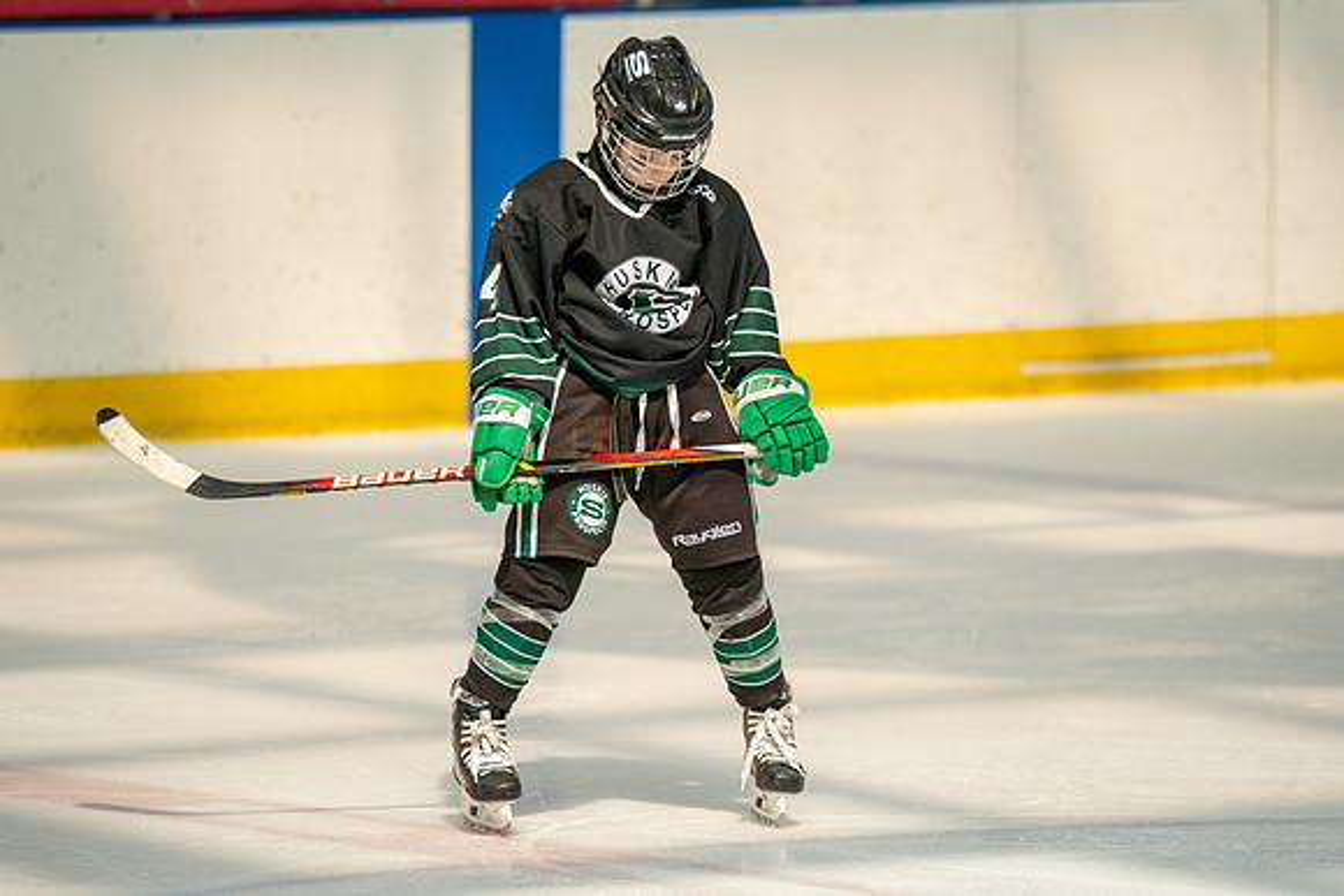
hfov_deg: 5.9
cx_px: 693
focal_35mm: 352
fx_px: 13137
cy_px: 430
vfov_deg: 3.9
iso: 1600
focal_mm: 300
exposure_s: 1/4000
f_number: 3.5
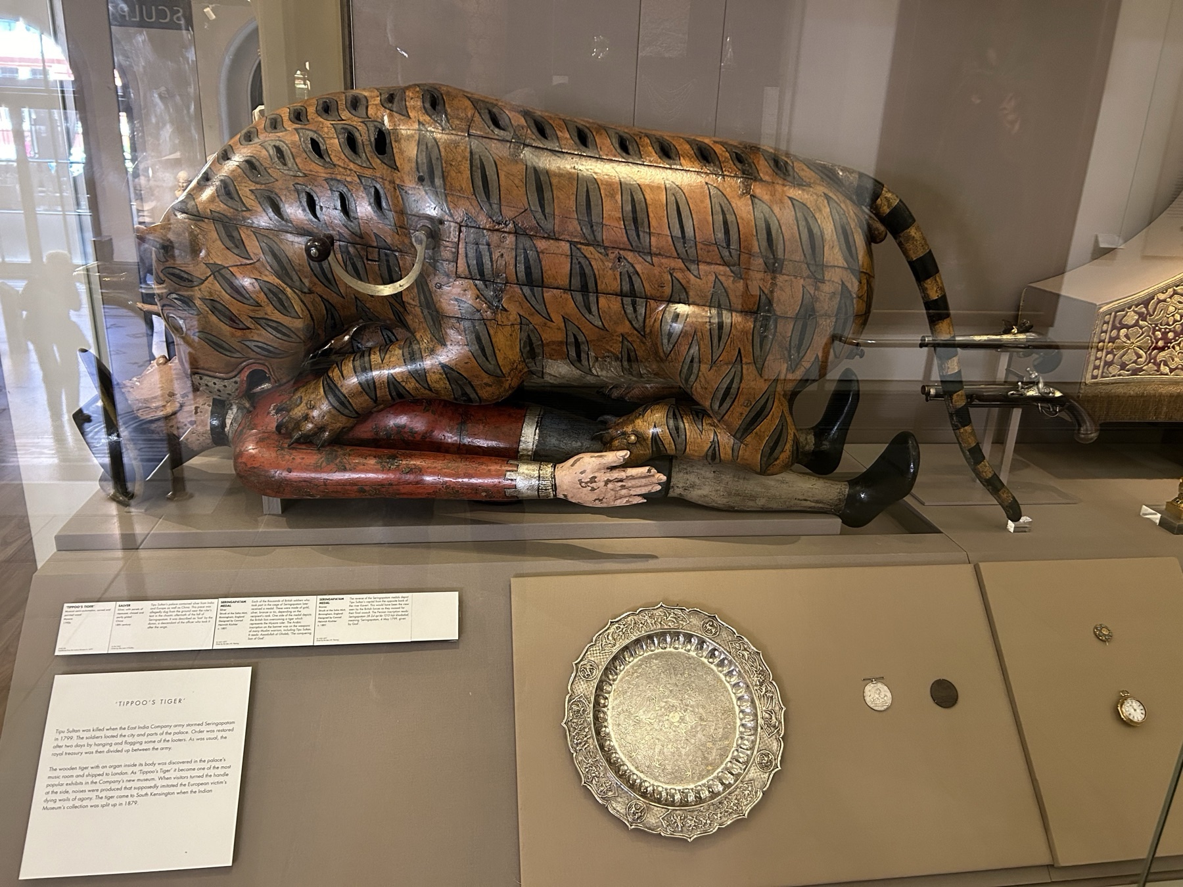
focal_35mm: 26
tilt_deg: -21.2
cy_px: 444
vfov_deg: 53.1
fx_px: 889
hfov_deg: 67.3
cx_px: 592
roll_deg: -2.7
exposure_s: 1/33
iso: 400
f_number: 1.5
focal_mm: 5.7
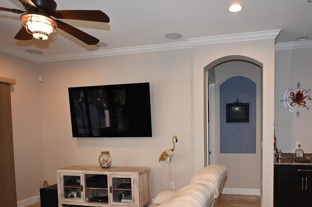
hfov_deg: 63.0
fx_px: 251
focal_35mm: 29
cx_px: 192
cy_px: 141
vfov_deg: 44.1
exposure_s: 1/60
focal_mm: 12
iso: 500
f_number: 4
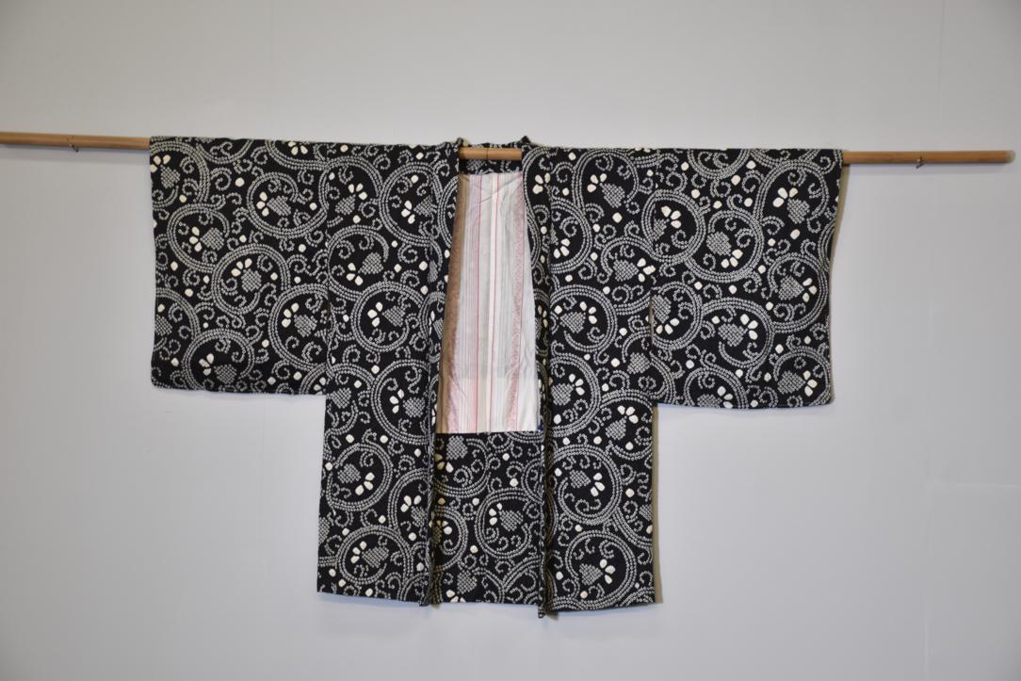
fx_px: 2212
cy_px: 340
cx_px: 510
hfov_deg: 26.0
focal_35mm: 78
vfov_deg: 17.5
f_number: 4.8
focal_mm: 52
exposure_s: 1/50
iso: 400
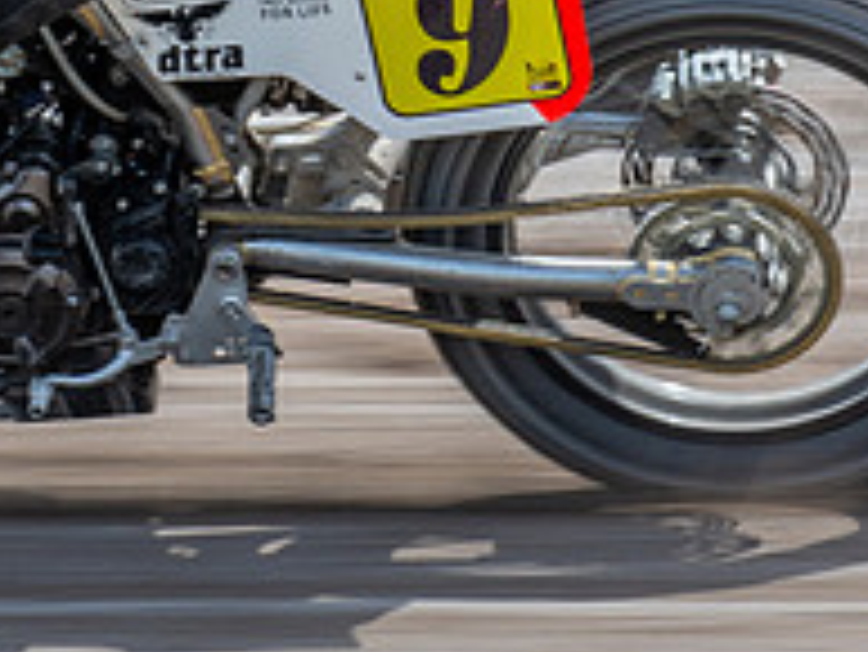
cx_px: 111
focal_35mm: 369
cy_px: -74
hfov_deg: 5.4
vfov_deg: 4.0
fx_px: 9258
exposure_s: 1/160
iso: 160
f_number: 7.1
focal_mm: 62
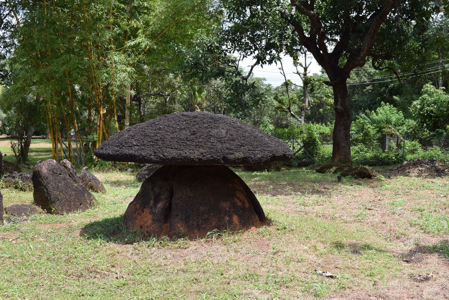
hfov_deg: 46.4
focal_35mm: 42
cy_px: 150
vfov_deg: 31.9
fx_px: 524
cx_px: 224
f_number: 8
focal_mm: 28
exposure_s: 1/250
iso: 220
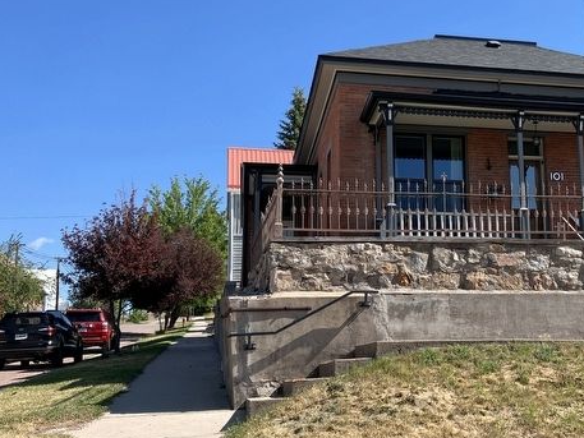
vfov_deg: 29.7
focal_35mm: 49
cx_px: 468
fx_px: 827
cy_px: 234
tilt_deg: +12.1
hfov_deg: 37.5
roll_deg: +0.8
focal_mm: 3.99
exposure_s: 1/1333
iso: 32
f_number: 1.8
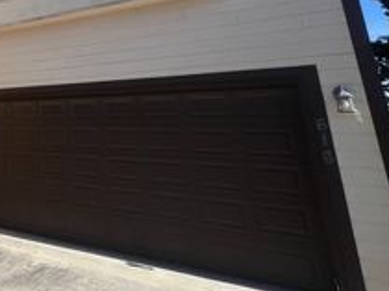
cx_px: -69
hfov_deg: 41.6
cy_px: 47
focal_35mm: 31
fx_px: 348
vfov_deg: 42.7
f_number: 1.8
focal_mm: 1.57
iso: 32
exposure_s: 1/1876
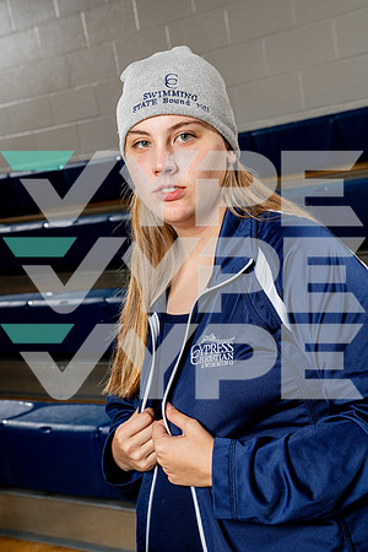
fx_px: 843
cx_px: 184
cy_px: 276
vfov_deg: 36.2
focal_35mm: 55
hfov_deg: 24.6
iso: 320
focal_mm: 55
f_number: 8
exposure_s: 1/250
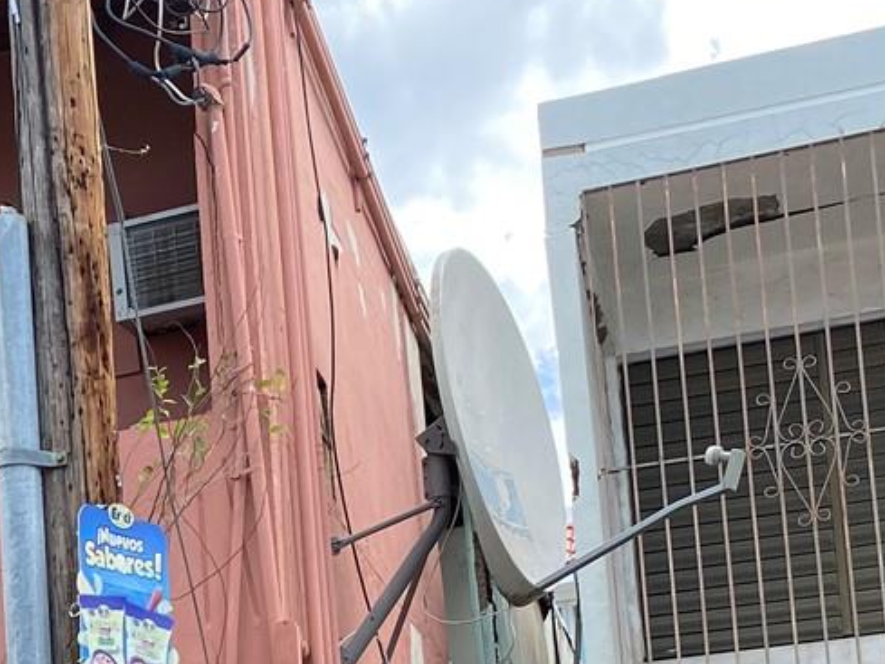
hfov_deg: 21.3
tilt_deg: +8.3
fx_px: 2174
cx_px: -195
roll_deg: +4.8
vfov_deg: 16.1
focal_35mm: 85
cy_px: 944
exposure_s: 1/1007
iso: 32
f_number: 1.8
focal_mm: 4.25
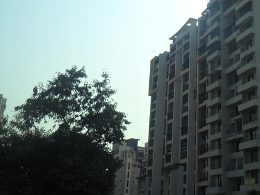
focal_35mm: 48
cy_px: 55
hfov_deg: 39.0
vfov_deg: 29.9
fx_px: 360
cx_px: 181
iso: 100
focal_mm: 4.9
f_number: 8.9
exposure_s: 1/350
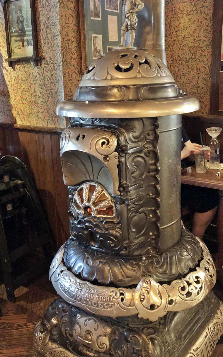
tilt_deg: -15.2
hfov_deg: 32.8
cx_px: 107
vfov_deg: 50.4
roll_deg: +2.1
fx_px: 379
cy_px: 177
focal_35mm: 39
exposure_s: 1/4
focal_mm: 3.99
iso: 160
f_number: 1.8
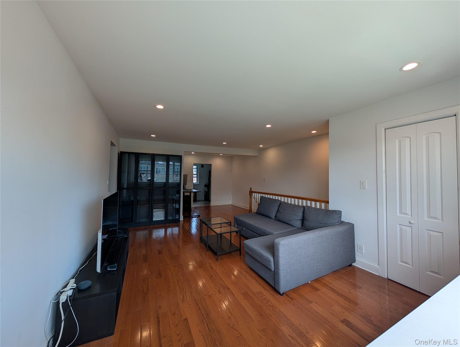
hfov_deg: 110.5
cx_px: 230
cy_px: 174
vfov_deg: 94.6
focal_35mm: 12
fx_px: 160
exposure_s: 1/194
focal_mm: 2.02
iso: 48
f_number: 1.7
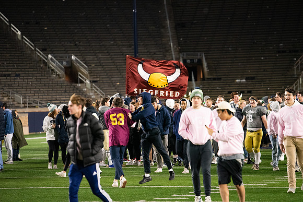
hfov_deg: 10.3
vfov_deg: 6.9
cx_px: 152
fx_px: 1684
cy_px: 101
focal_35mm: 200
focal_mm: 200
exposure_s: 1/500
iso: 6400
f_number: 4
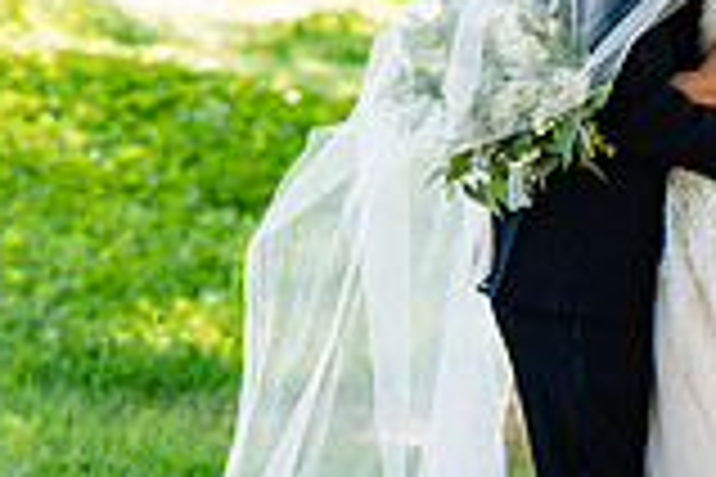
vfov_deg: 4.4
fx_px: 6185
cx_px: 527
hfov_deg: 6.6
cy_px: -52
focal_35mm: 311
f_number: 2.2
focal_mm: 85
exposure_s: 1/250
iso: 160
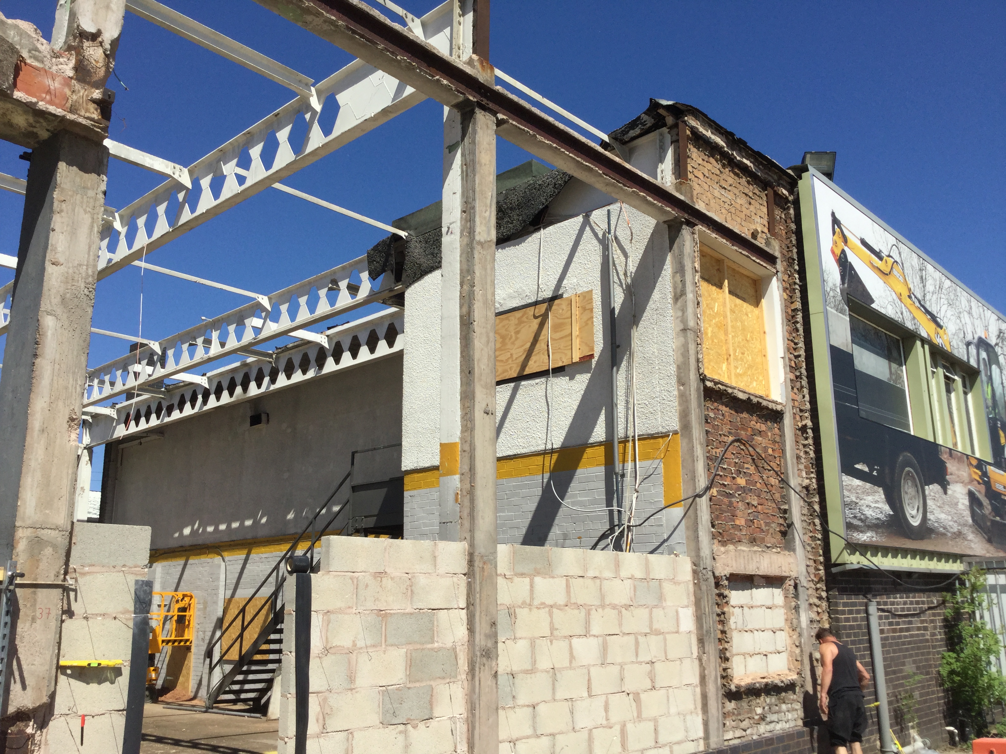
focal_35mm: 31
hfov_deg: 58.4
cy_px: 377
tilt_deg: +12.7
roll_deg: +0.2
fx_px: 901
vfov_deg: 45.4
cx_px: 503
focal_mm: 3.3
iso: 25
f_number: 2.4
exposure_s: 1/1773
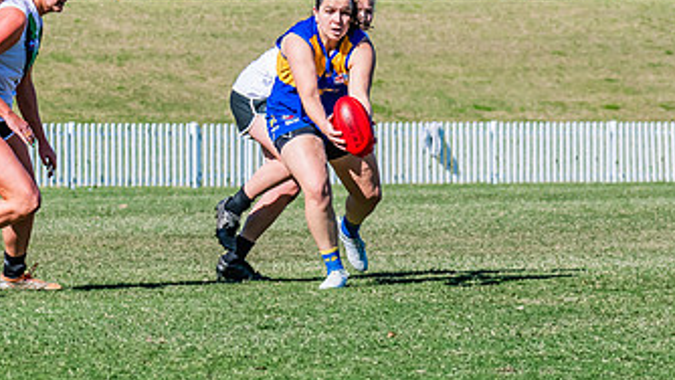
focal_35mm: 388
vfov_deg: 3.1
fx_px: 6946
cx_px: 403
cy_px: 98
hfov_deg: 5.6
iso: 640
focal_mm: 170
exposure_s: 1/1250
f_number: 10
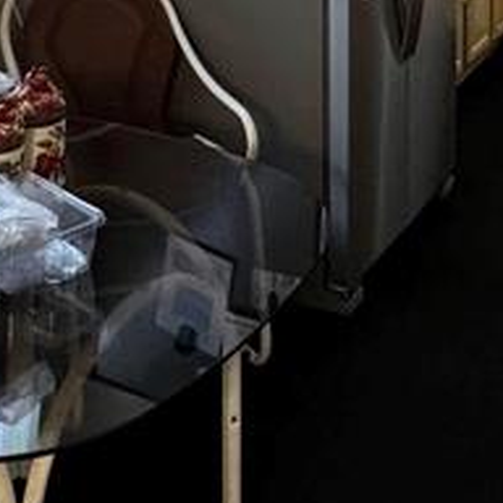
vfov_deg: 21.7
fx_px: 1085
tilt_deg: -2.5
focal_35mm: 66
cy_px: -254
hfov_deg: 26.1
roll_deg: -0.3
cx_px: 254
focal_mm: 2.22
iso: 250
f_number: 2.2
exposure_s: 1/120
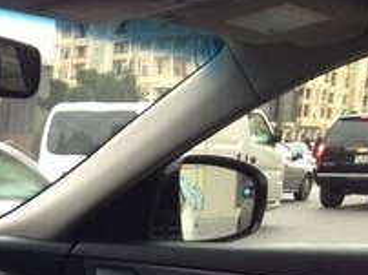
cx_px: -219
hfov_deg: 16.3
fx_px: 1147
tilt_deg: -11.2
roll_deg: -1.6
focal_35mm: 108
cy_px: 427
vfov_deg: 12.9
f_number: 2.4
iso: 50
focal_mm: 4.12
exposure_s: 1/40
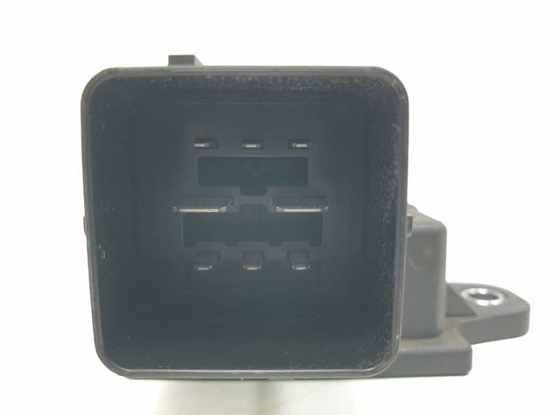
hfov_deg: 67.3
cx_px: 278
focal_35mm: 26
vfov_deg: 53.0
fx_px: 417
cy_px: 208
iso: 80
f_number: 2.4
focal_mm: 4.3
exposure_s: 1/100
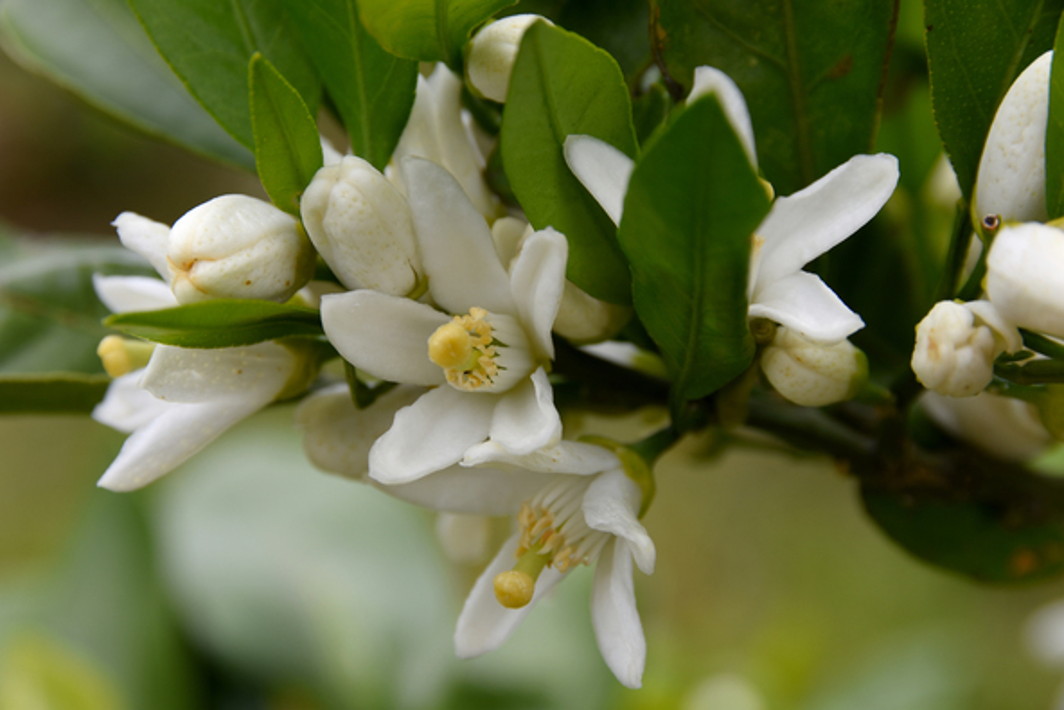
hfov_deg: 19.5
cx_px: 532
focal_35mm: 105
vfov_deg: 13.0
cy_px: 355
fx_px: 3104
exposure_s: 1/200
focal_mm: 70
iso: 100
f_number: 7.1
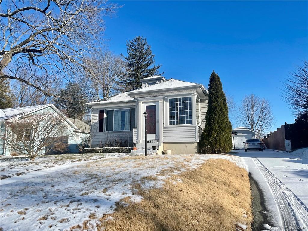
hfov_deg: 67.3
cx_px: 154
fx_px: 231
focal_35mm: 26
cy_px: 116
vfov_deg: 53.1
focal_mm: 4.2
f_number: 1.6
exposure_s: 1/3861
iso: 32
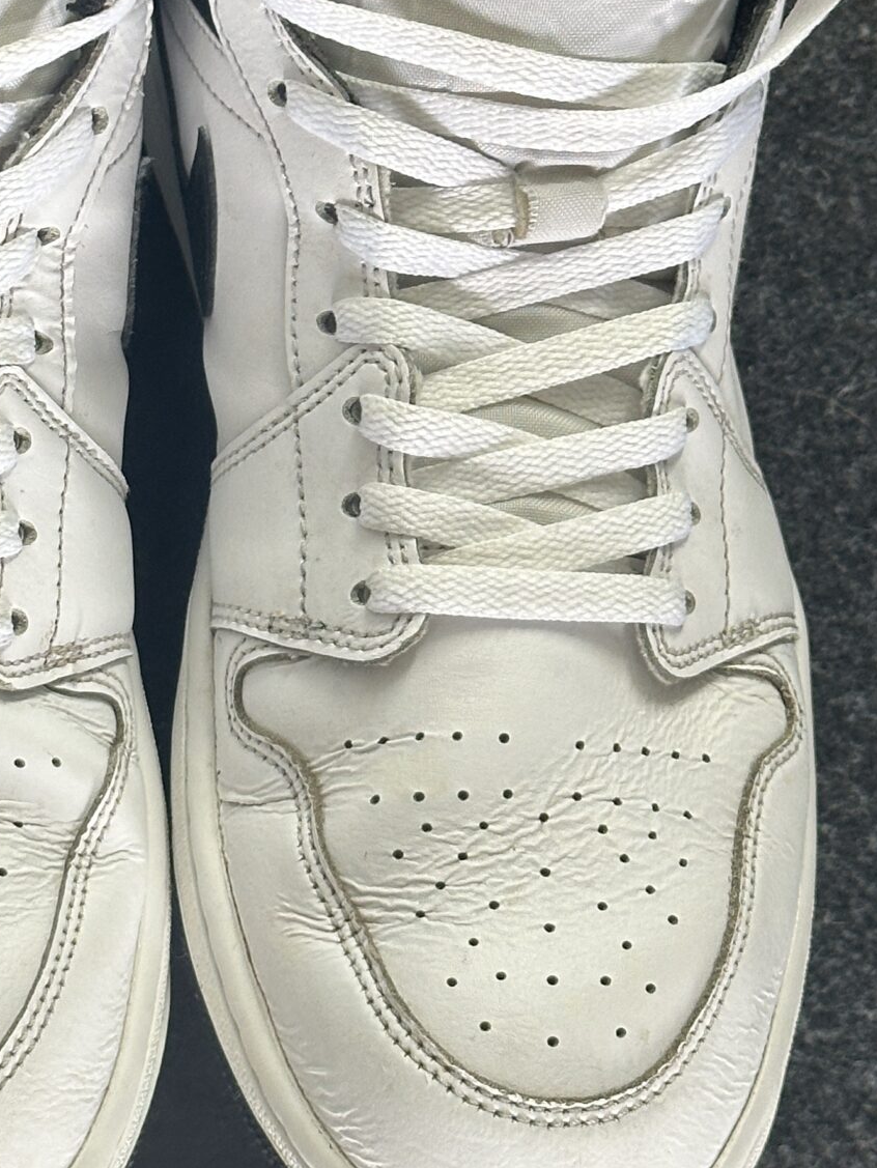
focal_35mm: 109
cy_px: 439
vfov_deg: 18.0
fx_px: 3680
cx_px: 117
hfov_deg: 13.5
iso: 125
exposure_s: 1/50
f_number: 1.78
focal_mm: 6.86
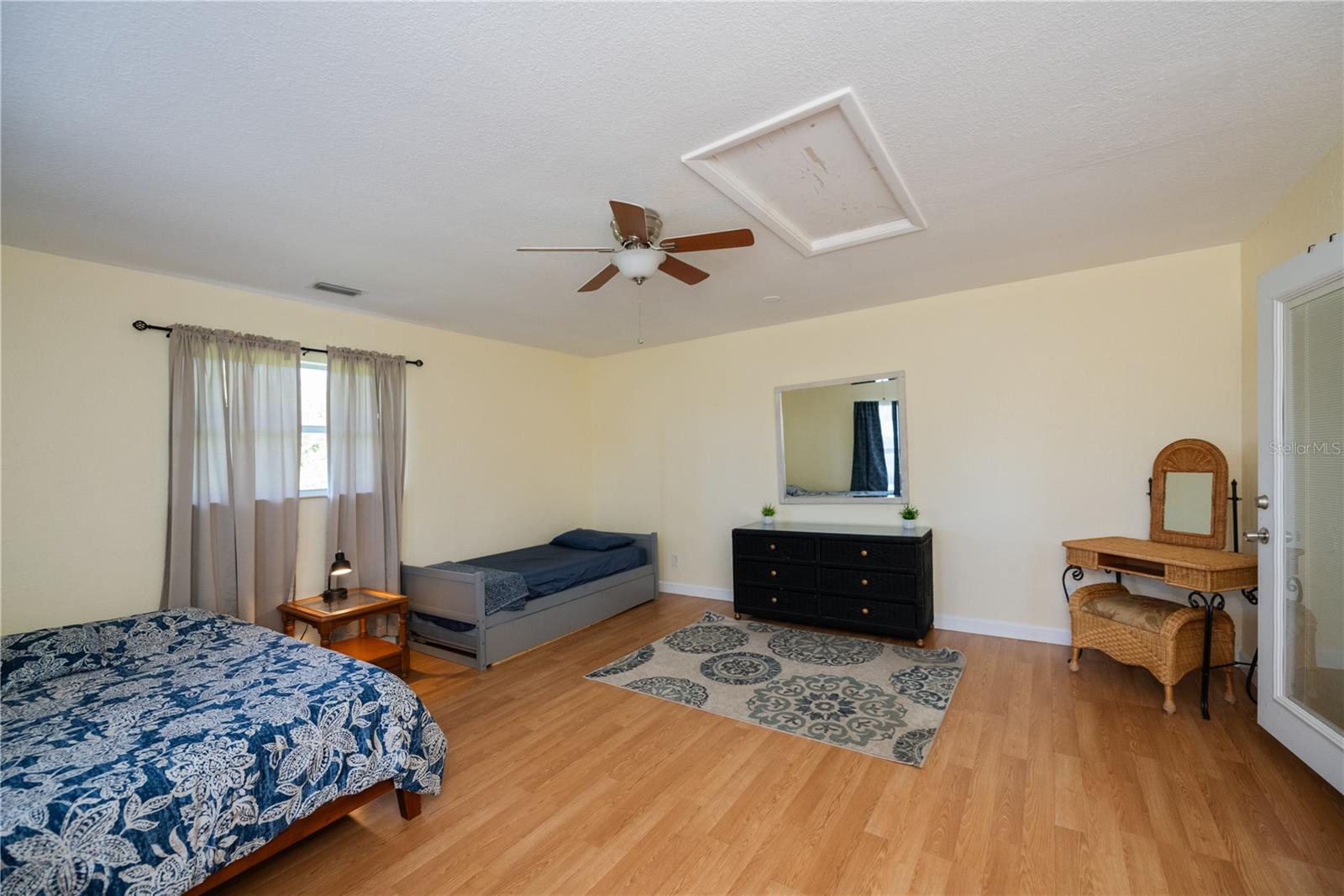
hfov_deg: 104.3
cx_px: 672
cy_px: 448
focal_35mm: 14
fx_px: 523
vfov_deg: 81.2
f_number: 3.5
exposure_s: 1/250
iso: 800
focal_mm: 14
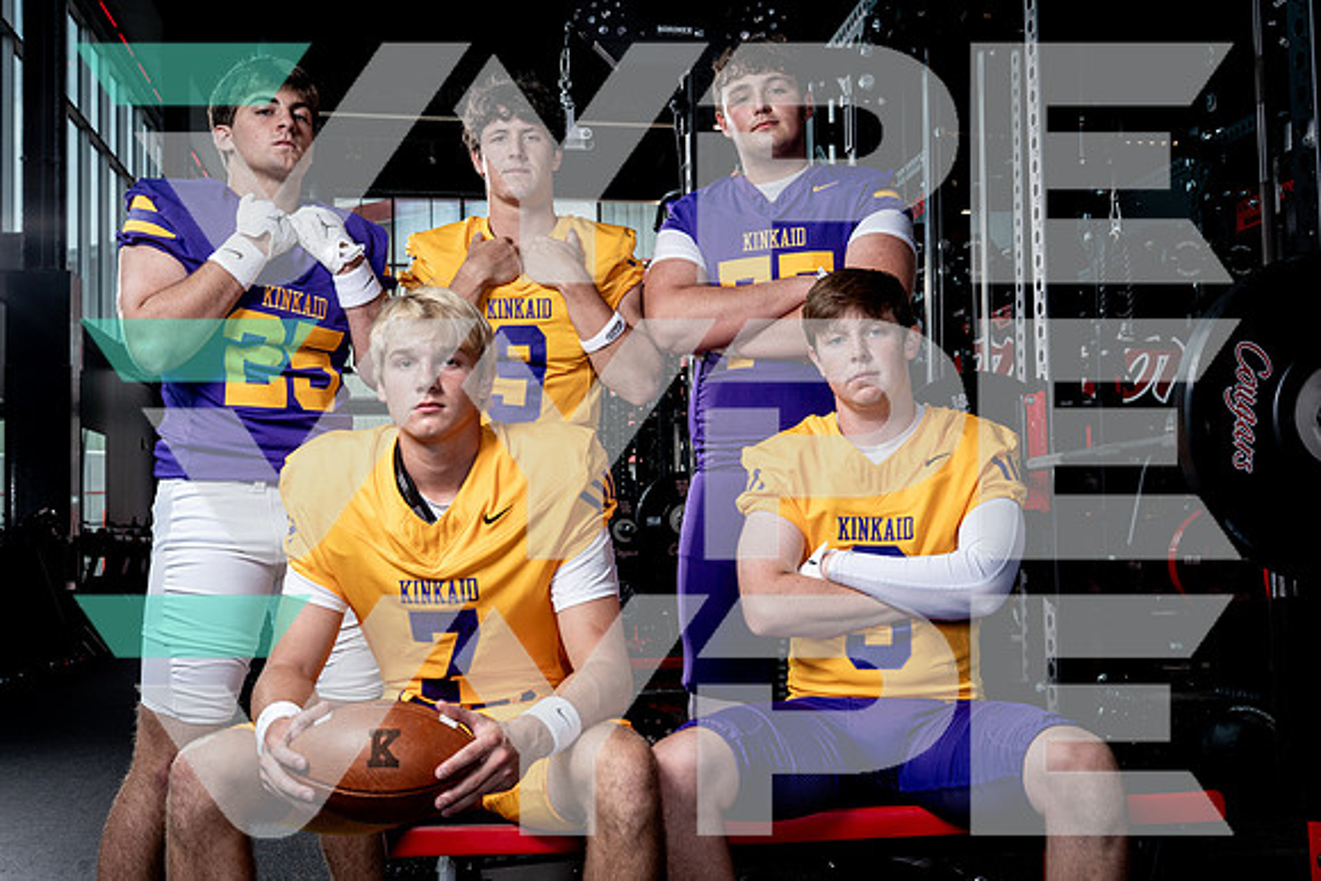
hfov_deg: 43.6
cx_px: 660
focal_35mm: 45
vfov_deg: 29.9
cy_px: 440
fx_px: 1652
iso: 640
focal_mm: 45
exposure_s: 1/250
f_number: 8
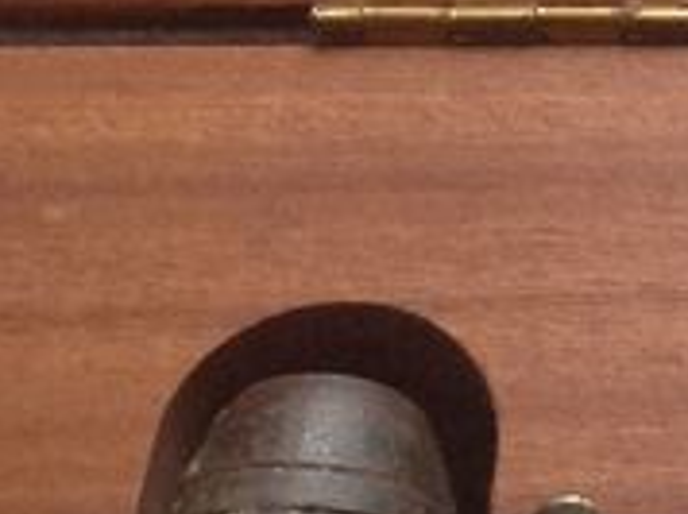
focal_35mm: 197
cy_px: 122
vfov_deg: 7.5
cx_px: 1492
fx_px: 3910
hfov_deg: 9.3
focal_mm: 4.28
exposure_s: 1/15
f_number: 2.4
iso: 200
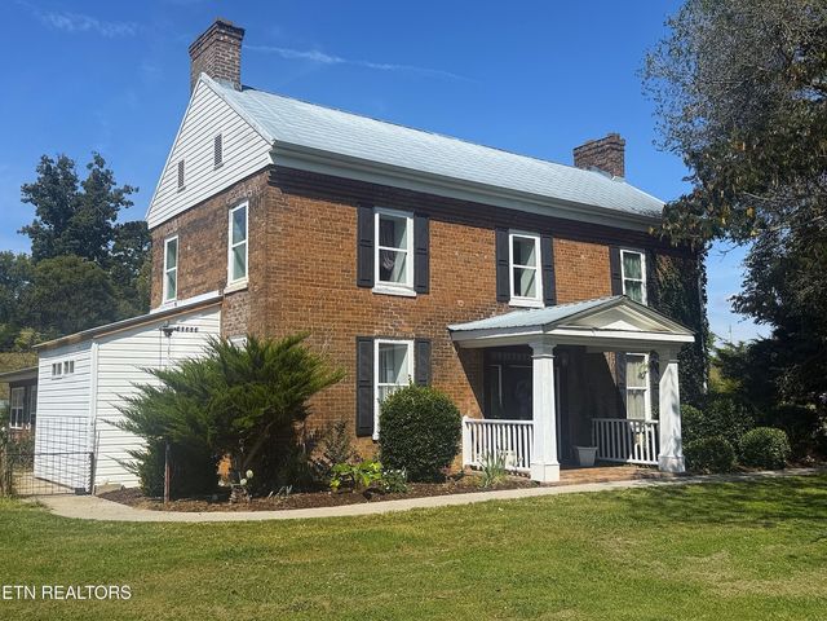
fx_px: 788
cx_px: 414
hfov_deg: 55.4
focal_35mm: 33
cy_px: 310
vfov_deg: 42.9
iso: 80
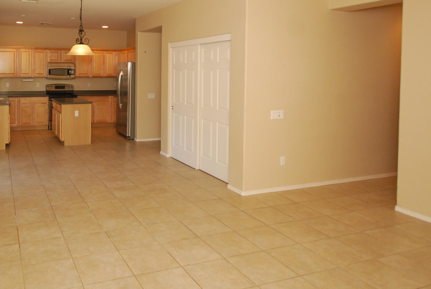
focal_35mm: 28
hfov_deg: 62.1
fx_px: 336
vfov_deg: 45.3
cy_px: 80
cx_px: 113
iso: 500
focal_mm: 10
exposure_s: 1/60
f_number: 4
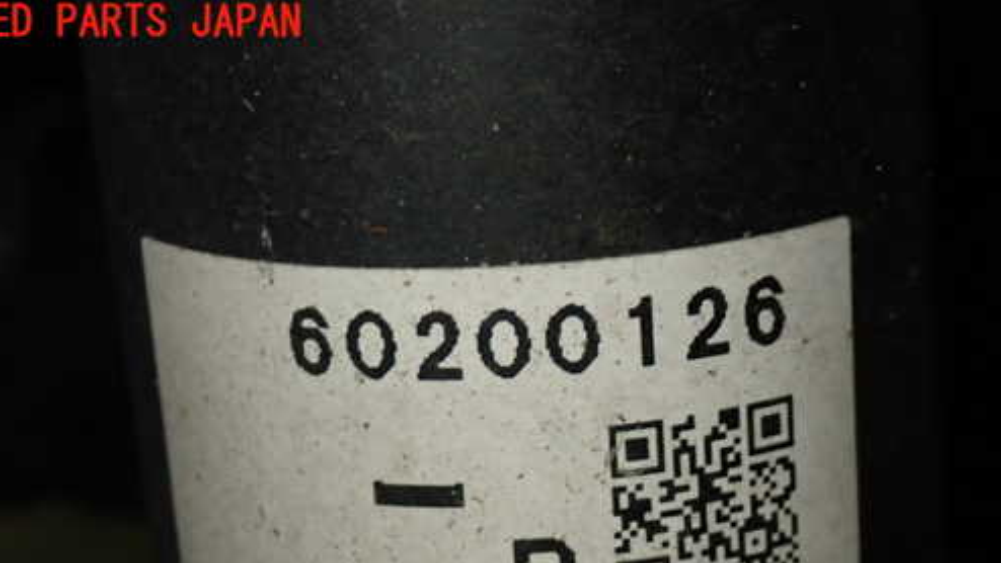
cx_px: 541
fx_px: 2495
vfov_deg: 12.8
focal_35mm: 94
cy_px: 454
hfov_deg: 22.7
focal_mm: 12.73
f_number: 3.9
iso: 500
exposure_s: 1/60
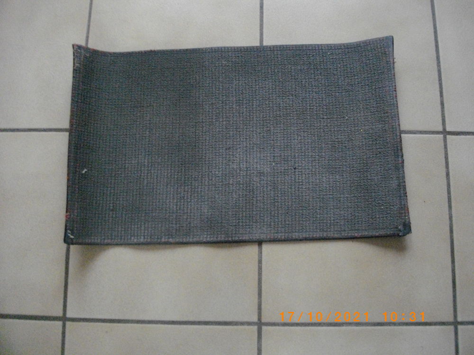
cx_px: 237
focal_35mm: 32
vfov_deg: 44.2
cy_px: 178
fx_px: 438
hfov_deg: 56.8
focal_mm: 5.7
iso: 800
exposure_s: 1/40
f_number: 2.9
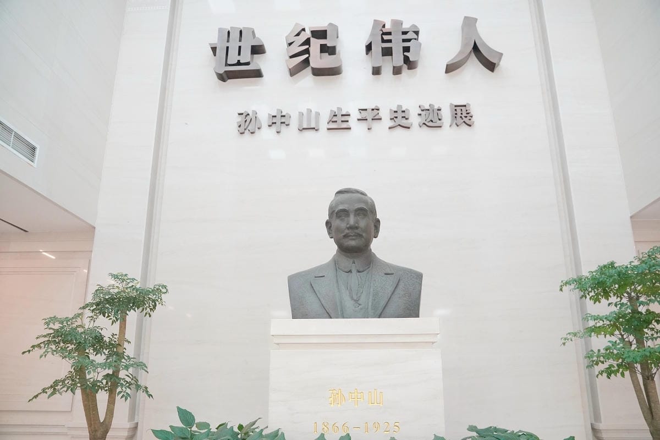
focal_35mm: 29
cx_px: 330
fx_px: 532
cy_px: 220
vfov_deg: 45.0
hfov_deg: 63.7
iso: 8000
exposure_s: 1/160
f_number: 4
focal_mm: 29
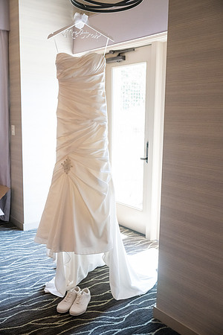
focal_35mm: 35
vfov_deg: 54.4
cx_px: 112
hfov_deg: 37.9
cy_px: 168
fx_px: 325
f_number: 4
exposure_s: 1/320
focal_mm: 35
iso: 5000
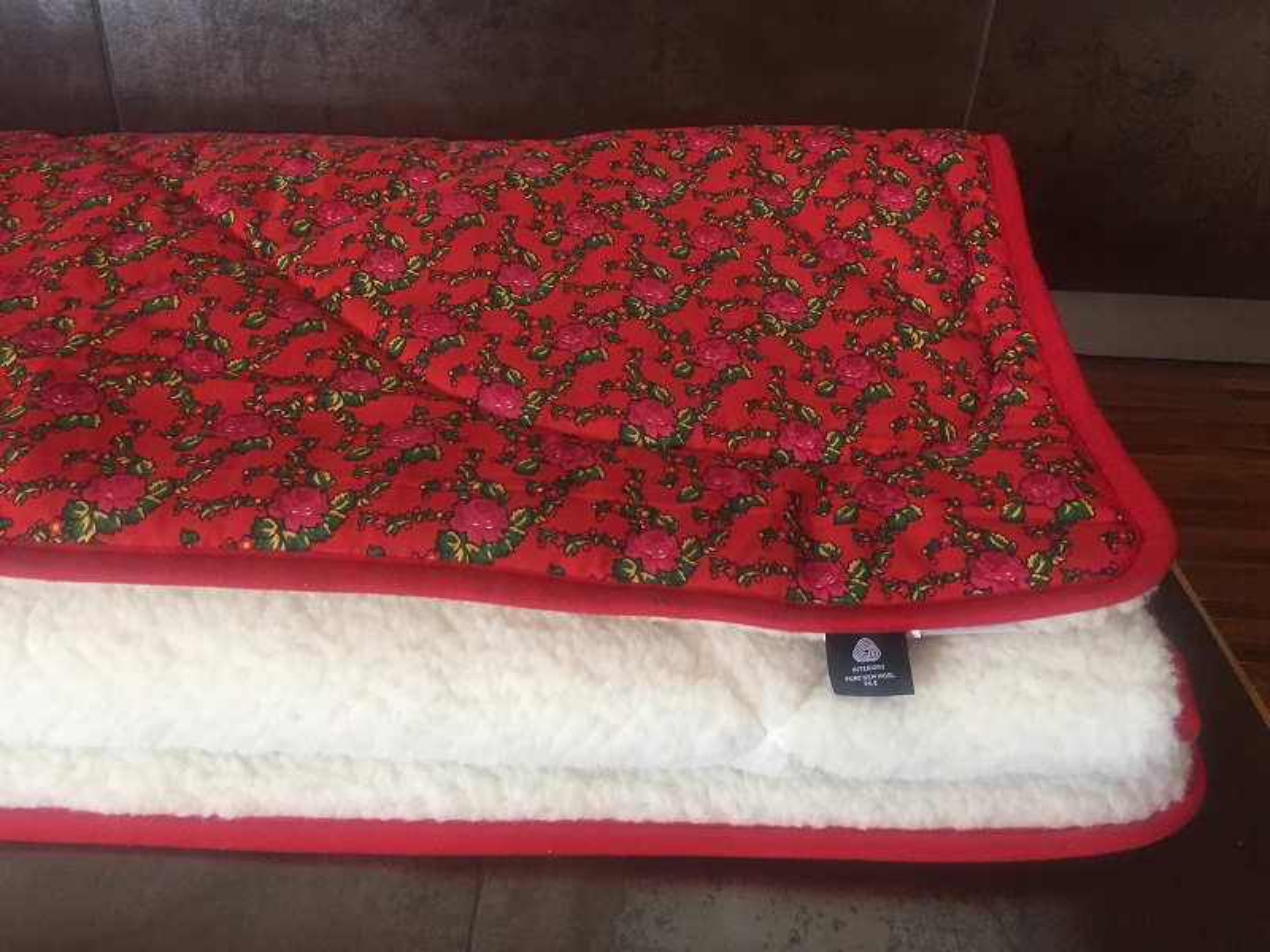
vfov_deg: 48.2
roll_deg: -2.5
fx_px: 1064
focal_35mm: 29
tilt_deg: -34.0
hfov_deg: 61.7
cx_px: 635
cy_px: 476
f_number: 2.2
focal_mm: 4.15
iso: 80
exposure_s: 1/33
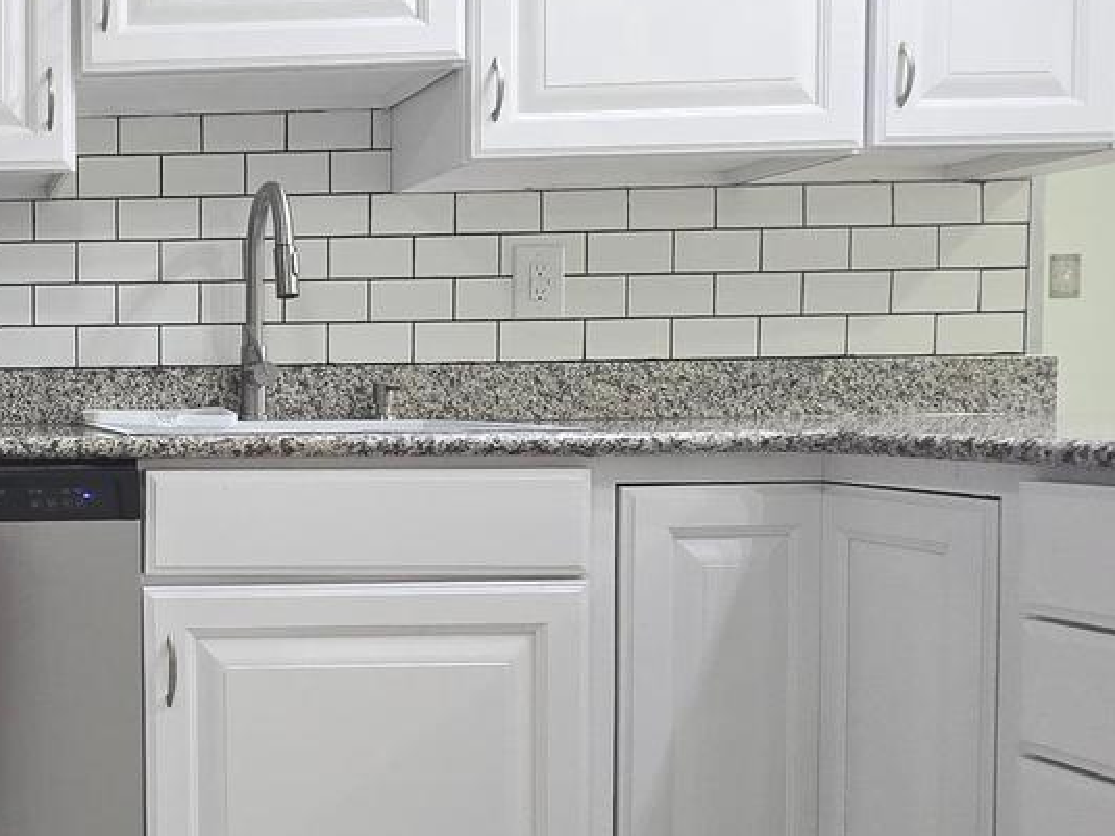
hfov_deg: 40.8
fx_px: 1127
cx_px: -148
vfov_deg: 40.7
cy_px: 432
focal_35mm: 35
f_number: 2.2
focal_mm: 2.2
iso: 250
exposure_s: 1/60
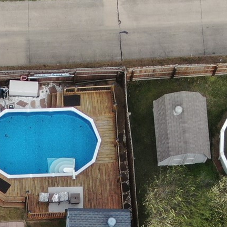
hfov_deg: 8.6
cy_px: 318
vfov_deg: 8.5
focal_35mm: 201
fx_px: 1491
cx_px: -24
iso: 100
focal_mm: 8.6
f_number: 3.8
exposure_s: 1/400
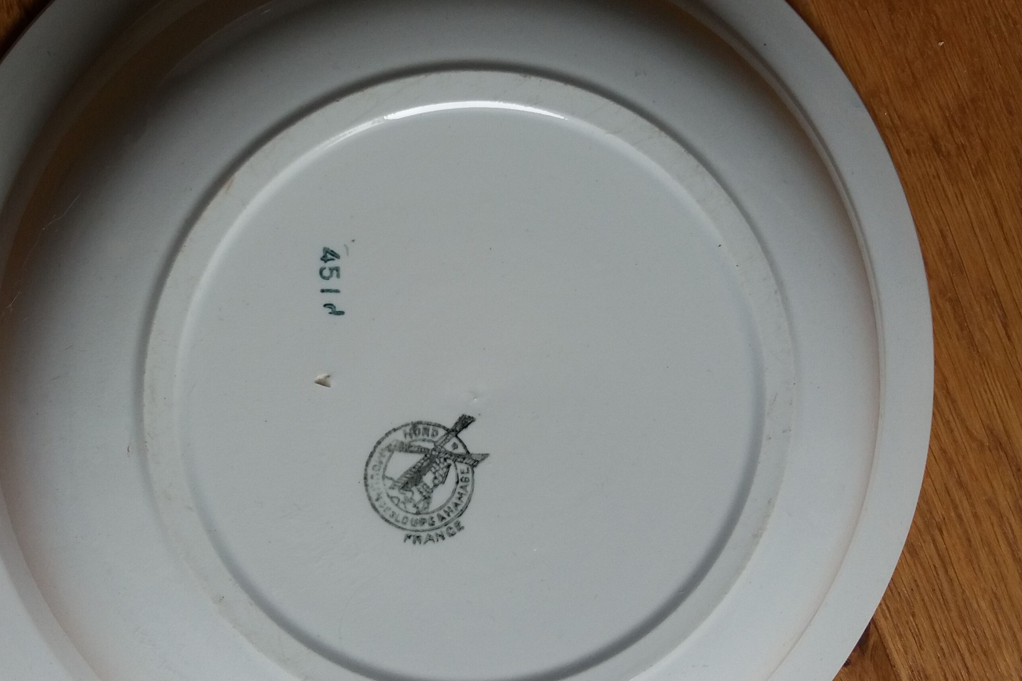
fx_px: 1334
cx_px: 410
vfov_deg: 28.6
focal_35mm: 47
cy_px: 315
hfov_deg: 41.7
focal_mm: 3.7
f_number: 1.9
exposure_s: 1/121
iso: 64
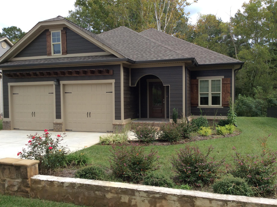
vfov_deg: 44.1
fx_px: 256
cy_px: 104
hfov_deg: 56.9
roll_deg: -1.4
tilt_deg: -2.4
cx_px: 138
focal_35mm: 32
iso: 32
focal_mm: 3.3
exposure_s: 1/752
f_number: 2.4
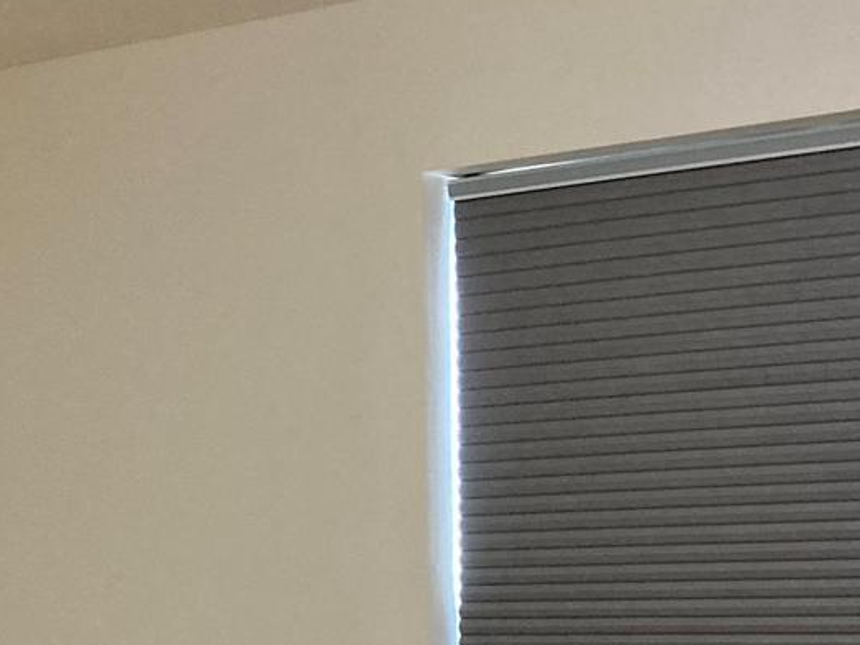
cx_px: 231
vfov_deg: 18.4
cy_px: 716
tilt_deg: -6.4
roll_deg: +2.0
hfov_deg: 25.1
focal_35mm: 77
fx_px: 1913
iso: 250
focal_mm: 3.99
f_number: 1.8
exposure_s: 1/60
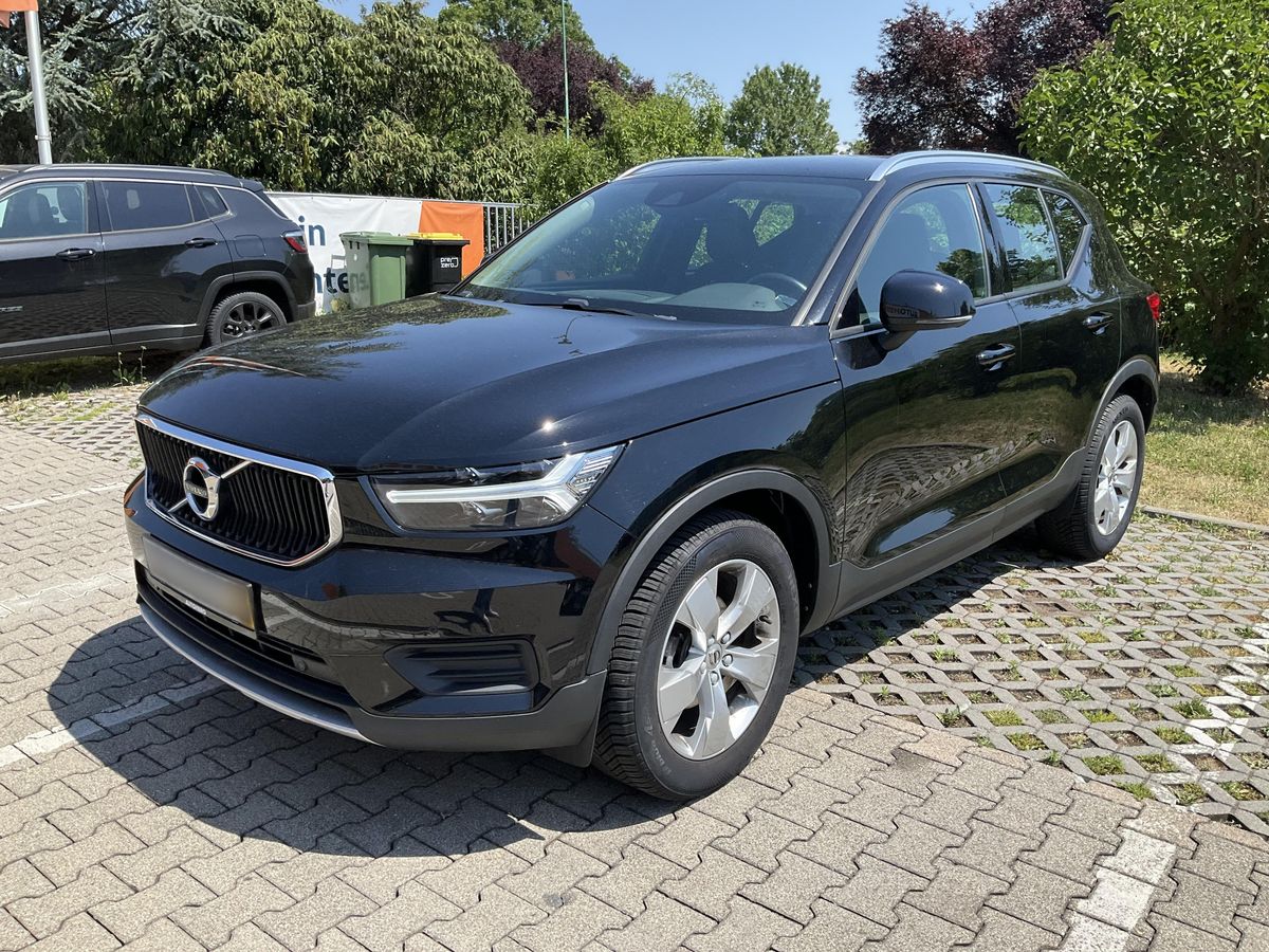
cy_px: 476
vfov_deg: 48.2
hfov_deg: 61.7
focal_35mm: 29
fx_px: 1063
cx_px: 634
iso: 25
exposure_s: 1/929
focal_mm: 3
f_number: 1.8
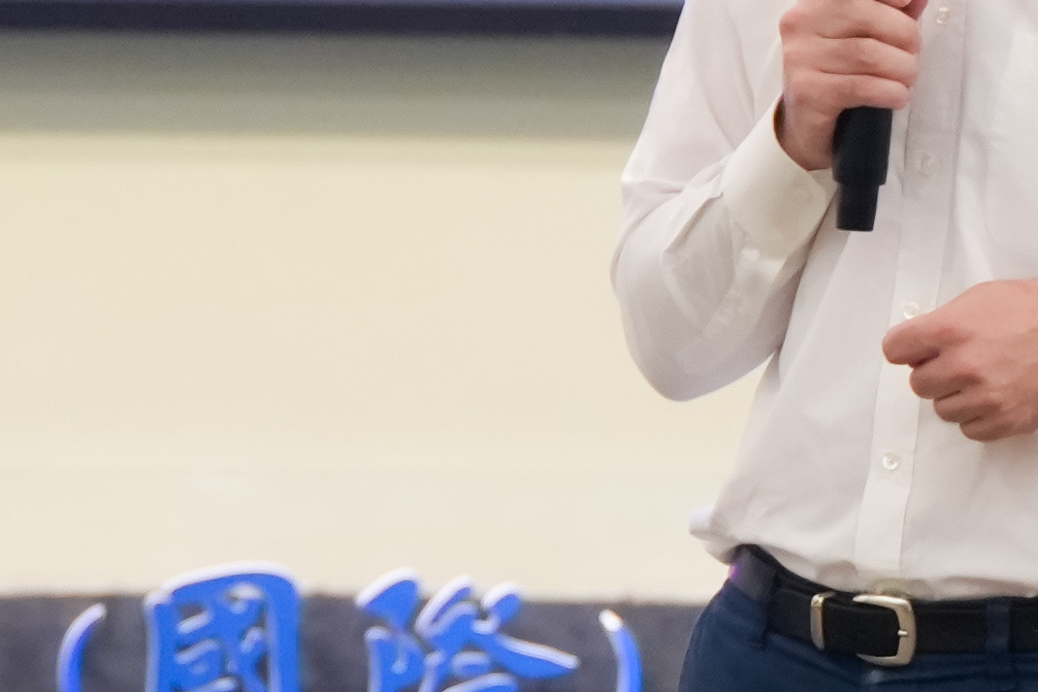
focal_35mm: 788
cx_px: 870
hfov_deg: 2.6
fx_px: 22716
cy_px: 152
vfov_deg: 1.7
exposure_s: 1/160
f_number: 2.8
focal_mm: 122
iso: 2000
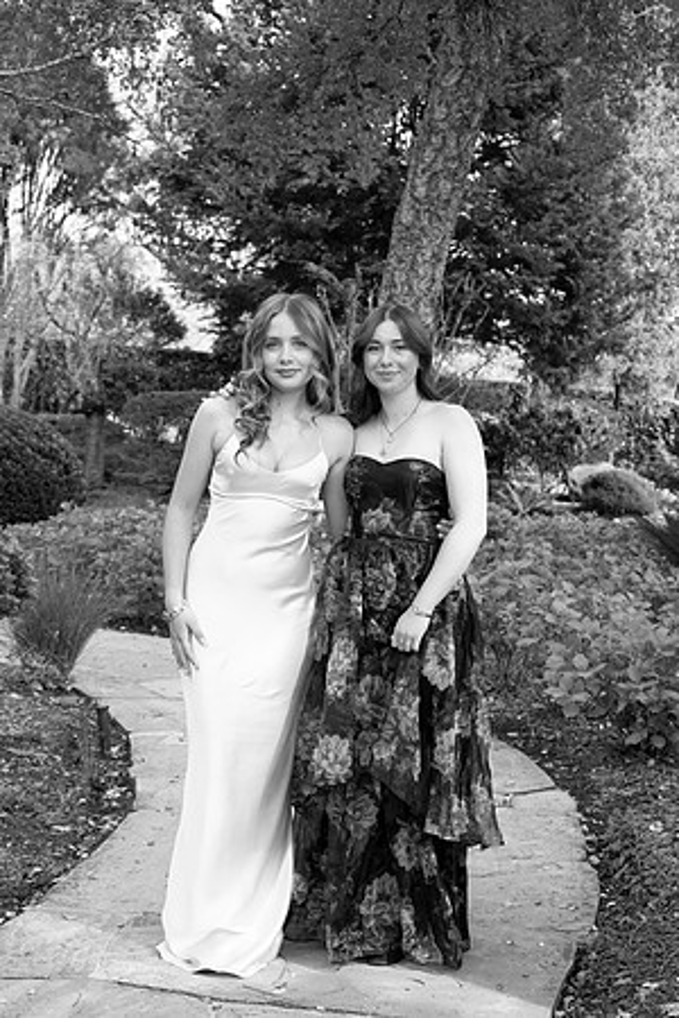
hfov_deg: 25.1
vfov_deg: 36.9
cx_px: 340
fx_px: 1528
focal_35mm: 54
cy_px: 509
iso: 1250
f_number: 7.1
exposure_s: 1/640
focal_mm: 54
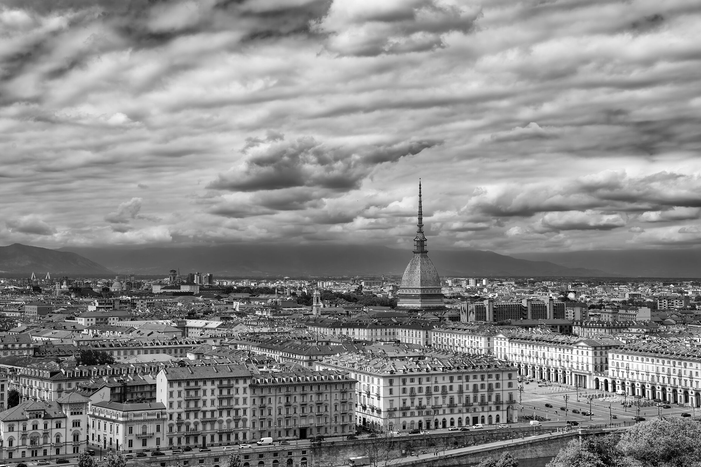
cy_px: 234
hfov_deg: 39.6
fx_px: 973
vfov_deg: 27.0
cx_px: 350
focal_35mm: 50
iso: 100
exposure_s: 1/400
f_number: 8
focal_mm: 50
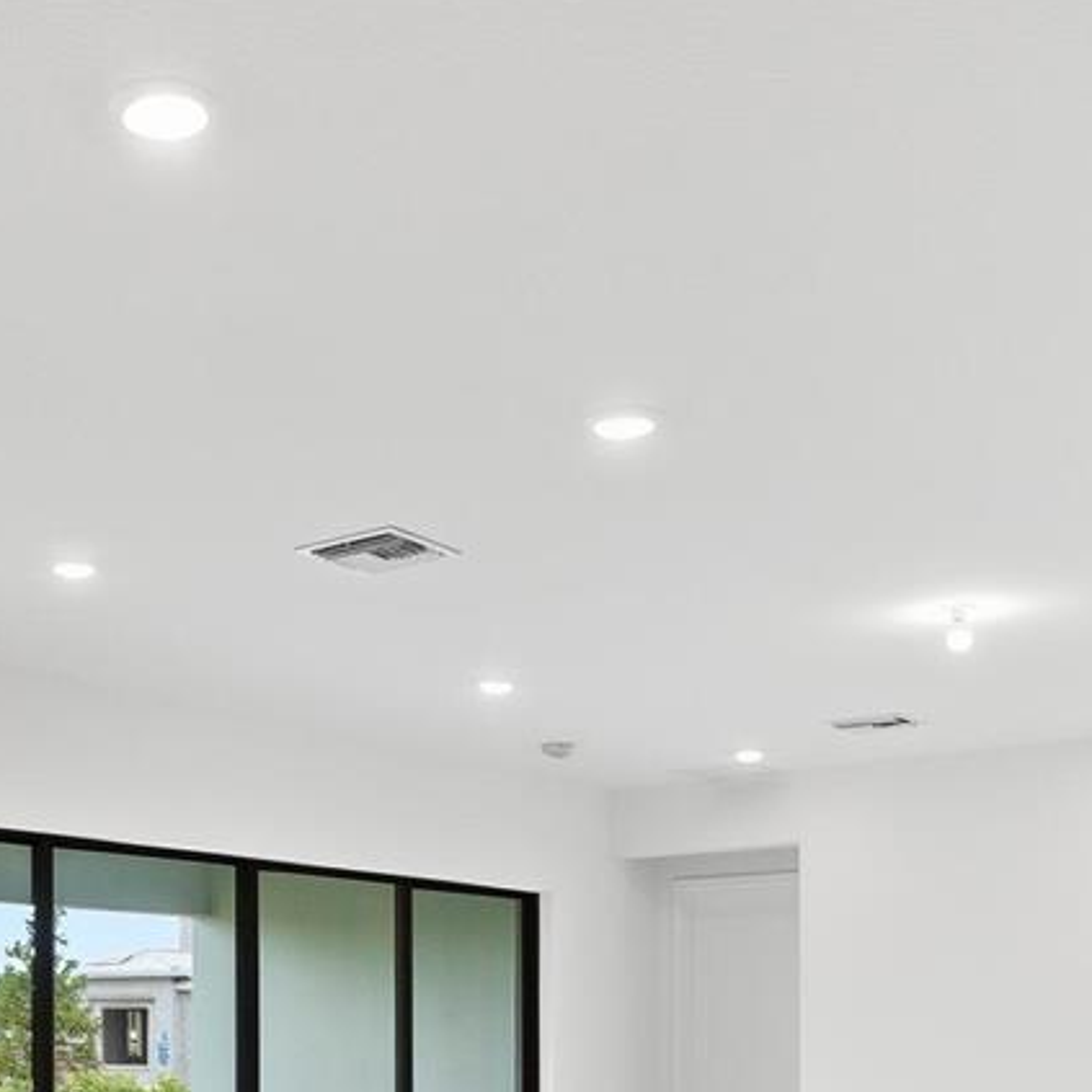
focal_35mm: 45
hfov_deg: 36.4
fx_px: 1606
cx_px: 232
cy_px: 987
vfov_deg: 35.3
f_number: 4
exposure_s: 1/800
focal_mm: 14
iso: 100
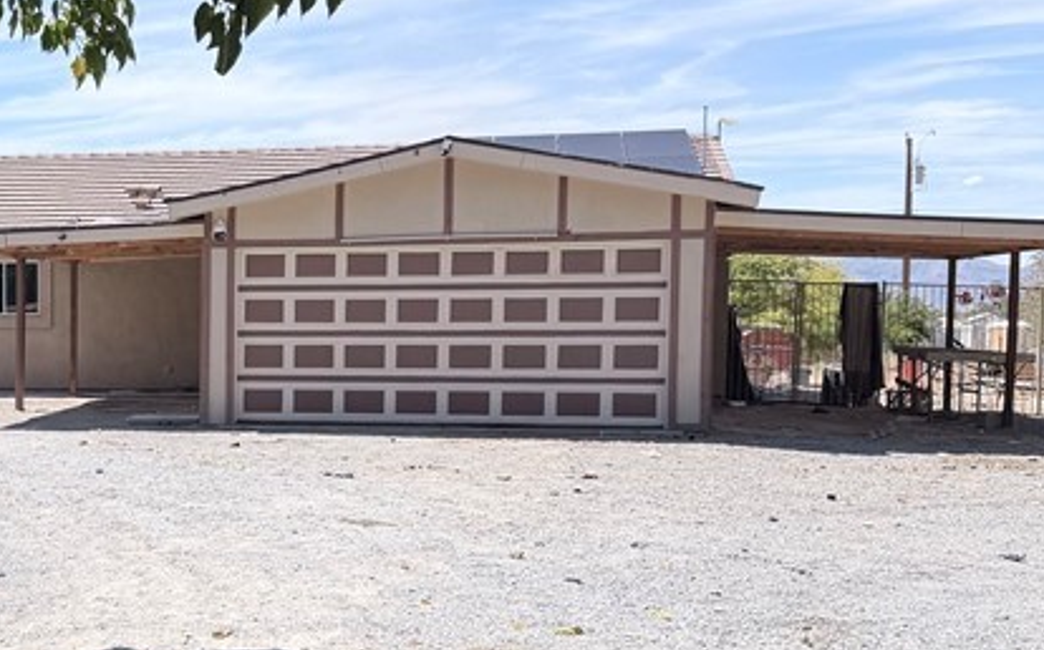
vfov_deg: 20.5
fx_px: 1791
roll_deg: +0.2
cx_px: 15
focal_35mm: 63
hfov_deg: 30.4
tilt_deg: -3.3
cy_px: 438
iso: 80
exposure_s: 1/5319
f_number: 1.78
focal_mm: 6.76
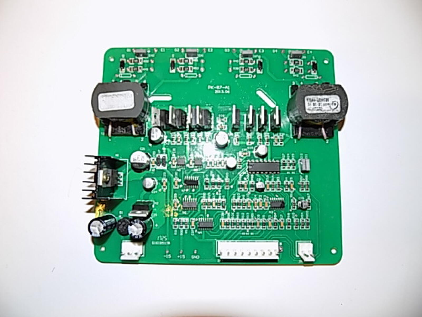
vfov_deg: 56.8
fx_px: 293
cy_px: 158
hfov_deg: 71.6
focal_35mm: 24
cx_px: 211
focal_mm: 4.3
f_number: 3.1
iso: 200
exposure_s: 1/30
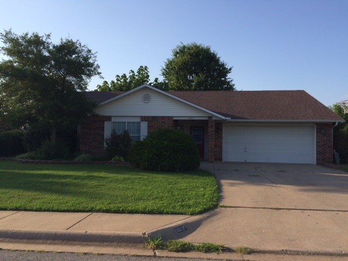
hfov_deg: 61.7
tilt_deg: +2.5
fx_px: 292
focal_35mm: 29
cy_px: 130
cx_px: 174
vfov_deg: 48.2
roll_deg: +0.0
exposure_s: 1/1244
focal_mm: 4.15
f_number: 2.2
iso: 32
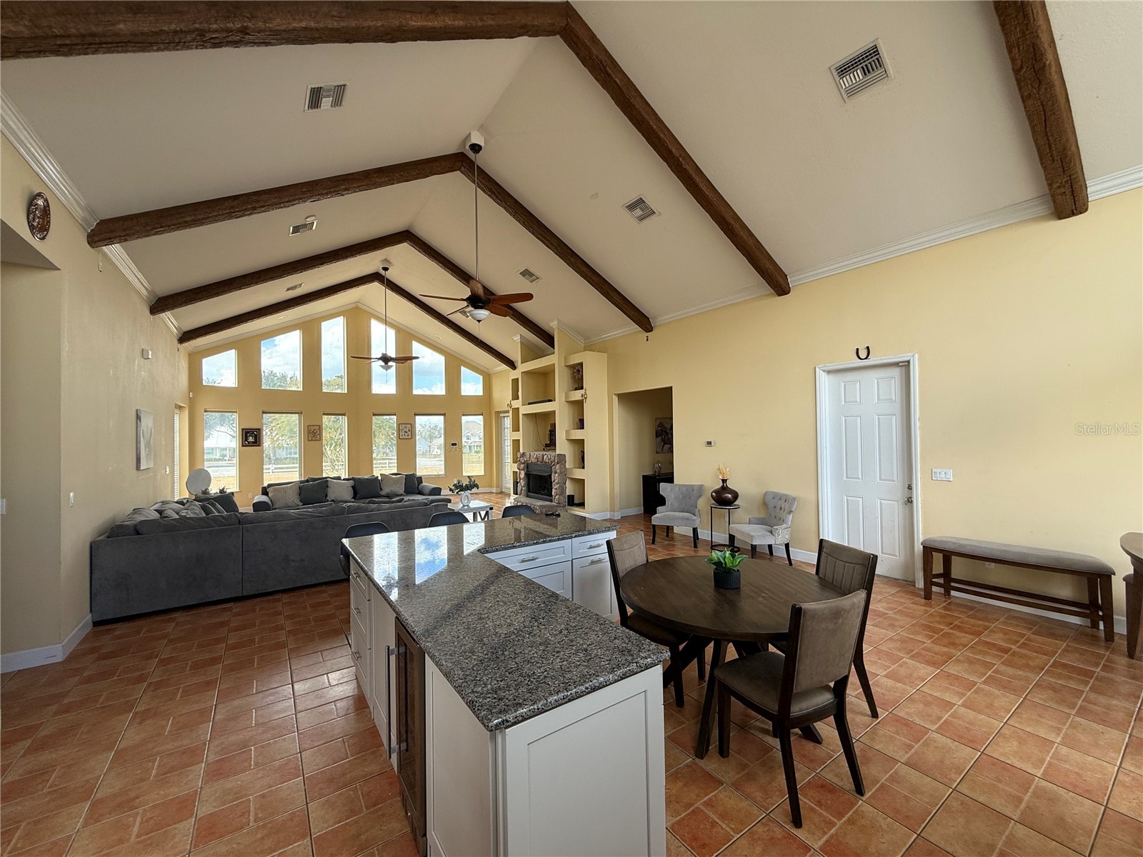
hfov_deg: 102.1
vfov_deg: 85.7
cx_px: 572
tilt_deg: +1.4
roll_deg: +0.6
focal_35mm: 14
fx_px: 462
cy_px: 428
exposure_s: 1/99
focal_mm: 2.22
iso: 64
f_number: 2.2
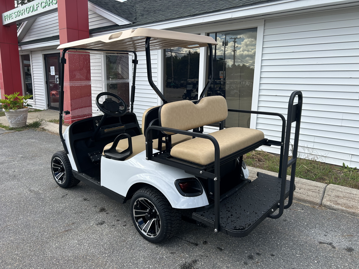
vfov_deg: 53.1
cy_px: 134
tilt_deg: -11.2
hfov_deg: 67.3
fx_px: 270
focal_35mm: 26
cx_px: 180
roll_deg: -1.6
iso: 50
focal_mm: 5.7
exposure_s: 1/1869
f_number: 1.5
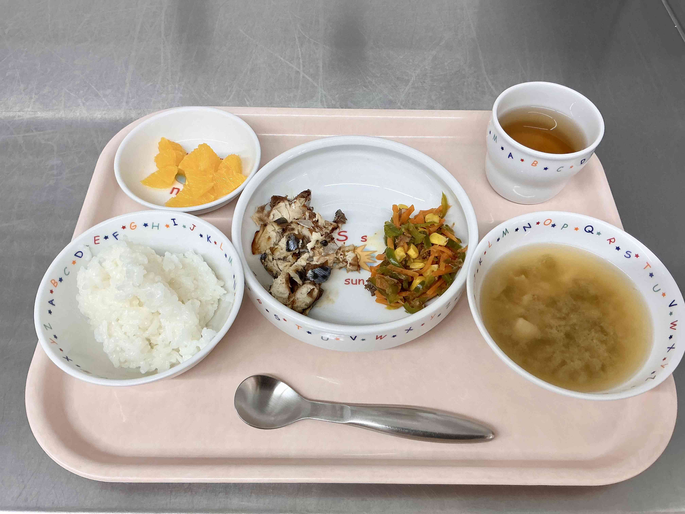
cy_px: 257
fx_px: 574
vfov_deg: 48.2
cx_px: 342
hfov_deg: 61.7
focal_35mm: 29
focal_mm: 3
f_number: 1.8
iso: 64
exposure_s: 1/120
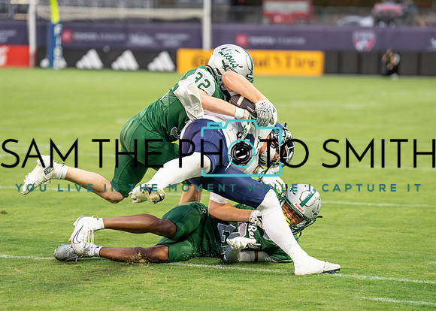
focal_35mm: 153
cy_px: 145
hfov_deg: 13.1
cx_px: 211
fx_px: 1896
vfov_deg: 9.4
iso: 2000
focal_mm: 135
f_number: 2.8
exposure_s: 1/1250
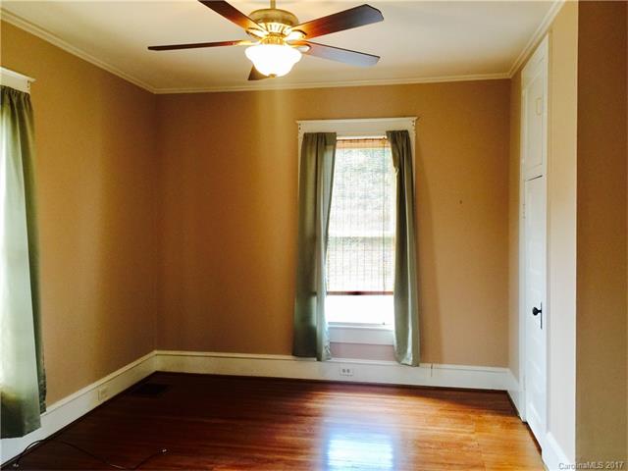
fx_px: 526
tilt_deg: -1.2
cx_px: 314
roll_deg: +0.0
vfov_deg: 48.2
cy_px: 236
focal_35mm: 29
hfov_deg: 61.7
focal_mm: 4.15
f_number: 2.2
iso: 40
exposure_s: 1/15
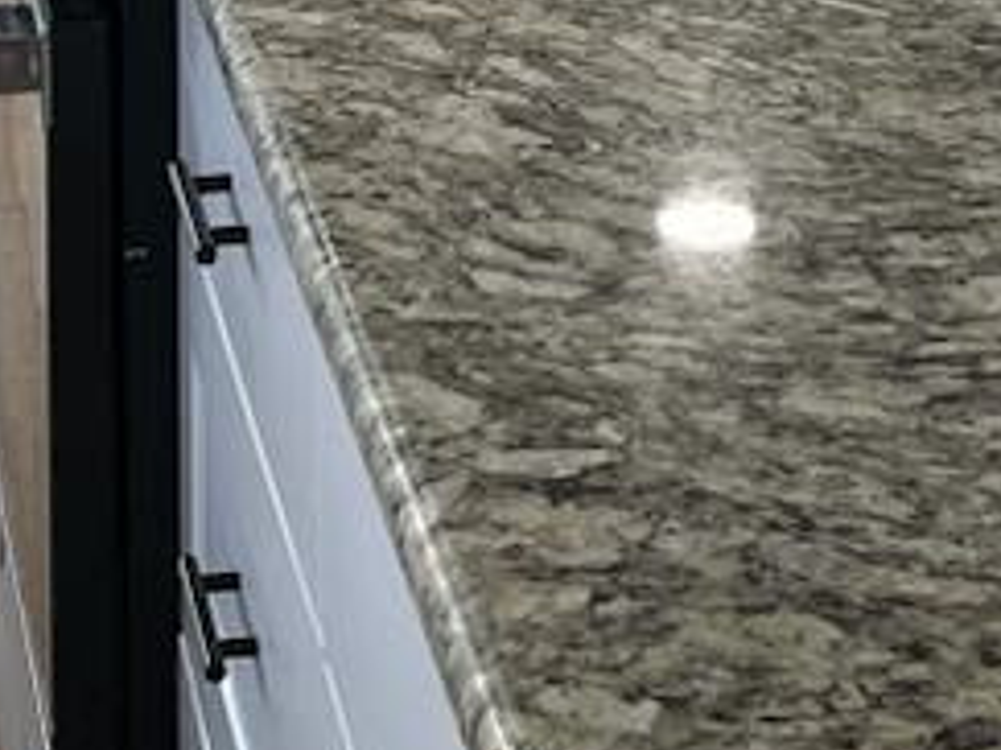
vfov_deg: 9.7
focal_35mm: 137
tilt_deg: -5.8
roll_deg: -0.3
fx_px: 3960
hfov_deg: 14.4
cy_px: -968
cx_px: 519
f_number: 1.6
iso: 50
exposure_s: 1/120
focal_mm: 5.1
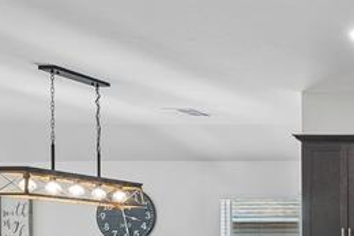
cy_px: 255
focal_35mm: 59
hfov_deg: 20.7
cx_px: 665
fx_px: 580
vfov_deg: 21.8
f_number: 6.3
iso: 100
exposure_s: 1/13
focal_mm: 10
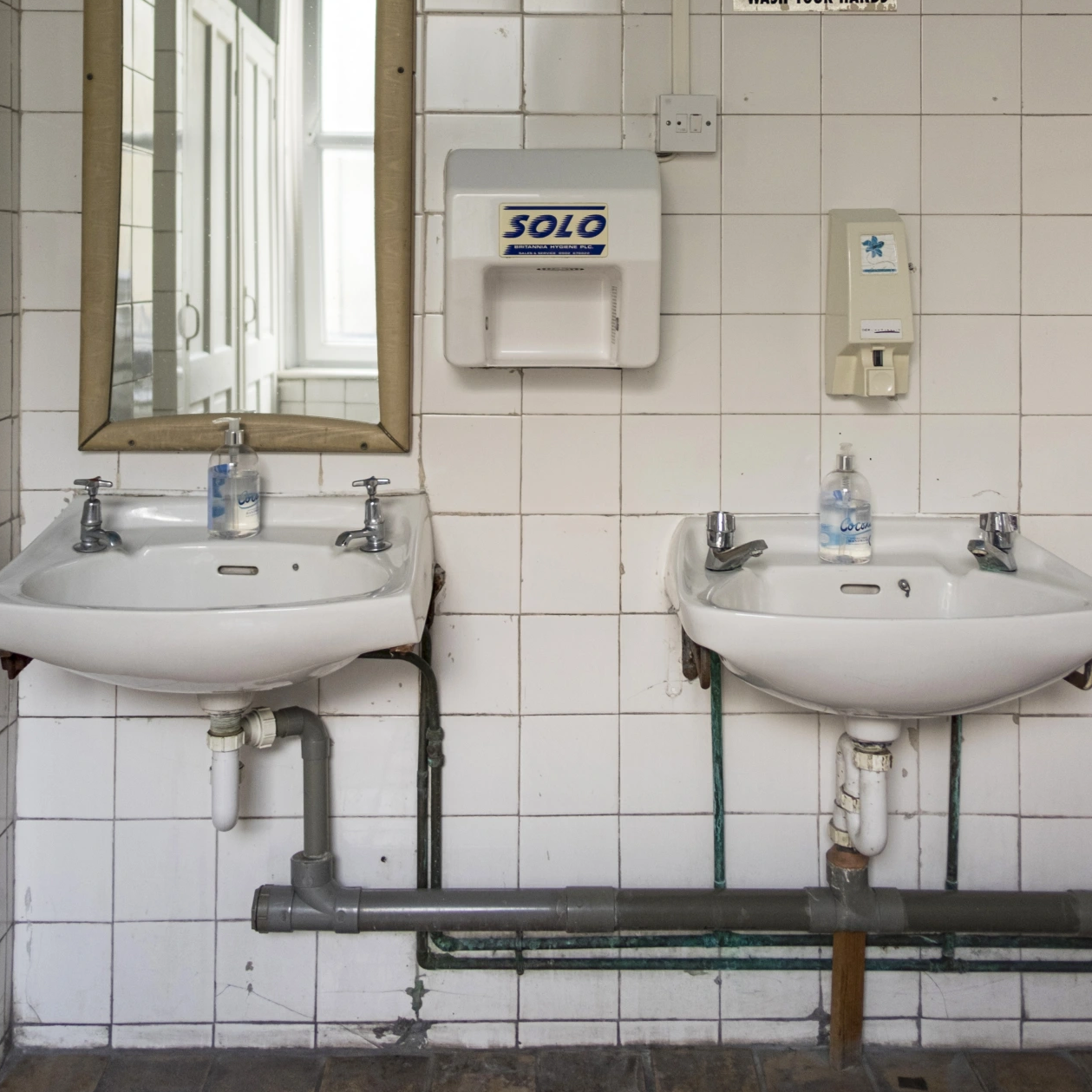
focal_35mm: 35
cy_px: 267
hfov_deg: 47.2
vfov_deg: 45.5
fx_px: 1249
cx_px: 551
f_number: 2
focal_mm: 18
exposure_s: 1/60
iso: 500
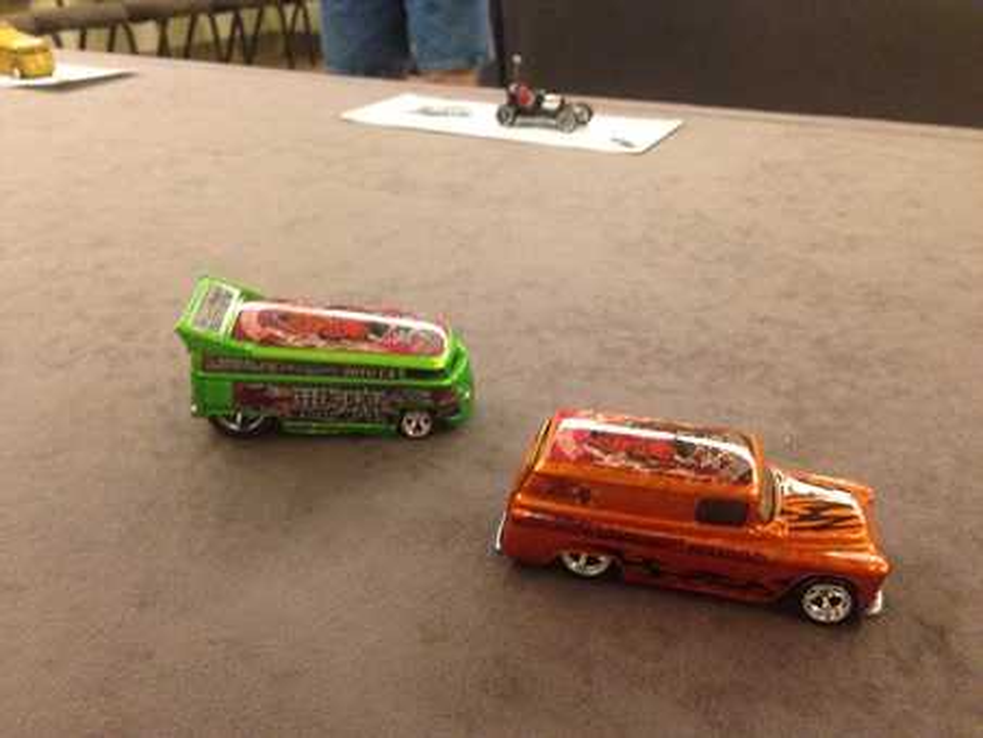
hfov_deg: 55.3
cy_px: 369
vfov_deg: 43.0
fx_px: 937
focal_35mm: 33
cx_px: 492
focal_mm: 4.12
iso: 400
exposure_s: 1/20
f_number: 2.4
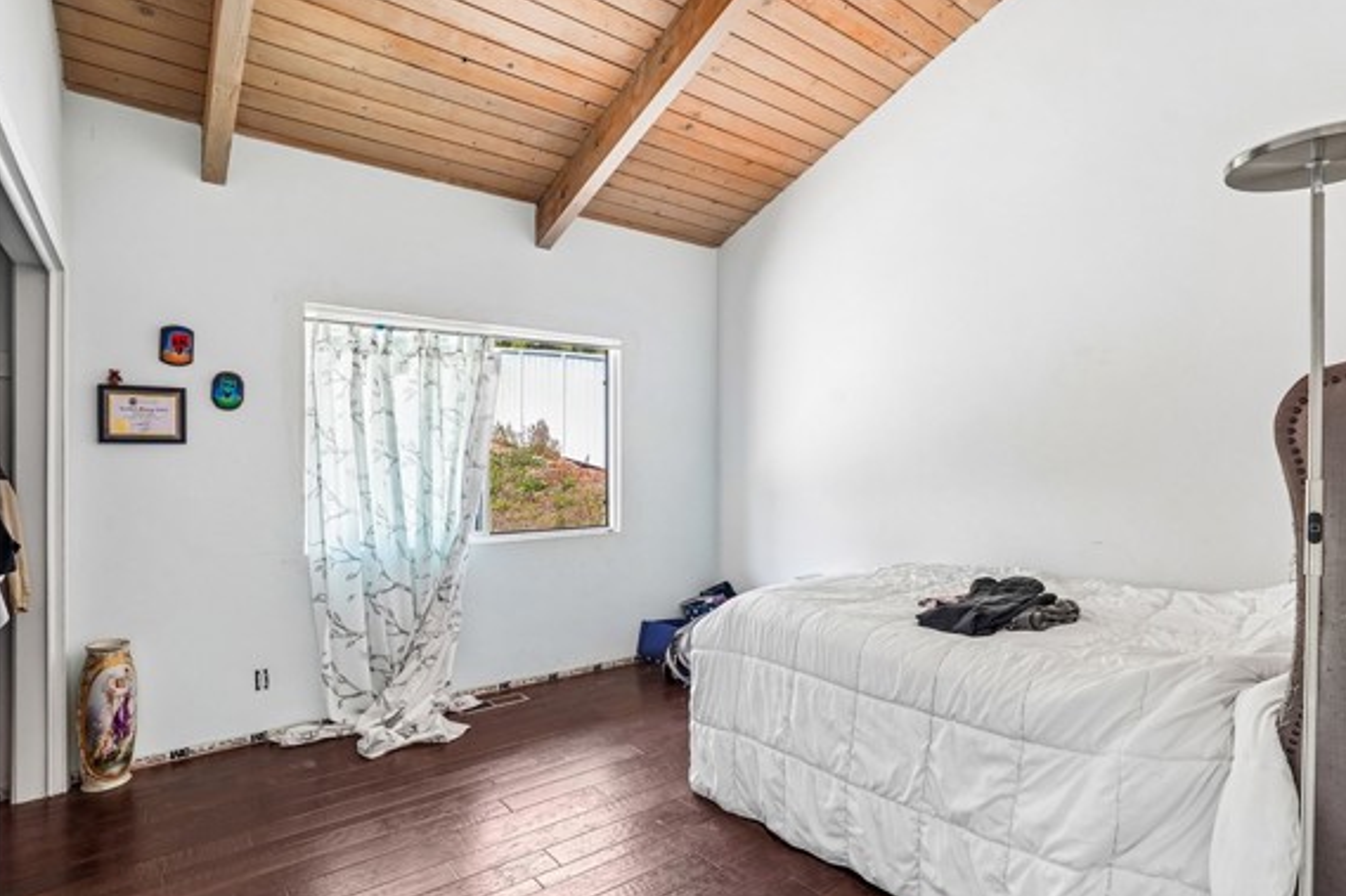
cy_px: 475
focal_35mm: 18
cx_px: 686
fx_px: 673
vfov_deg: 67.3
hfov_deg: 90.0
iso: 400
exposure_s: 1/13
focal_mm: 16
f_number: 8
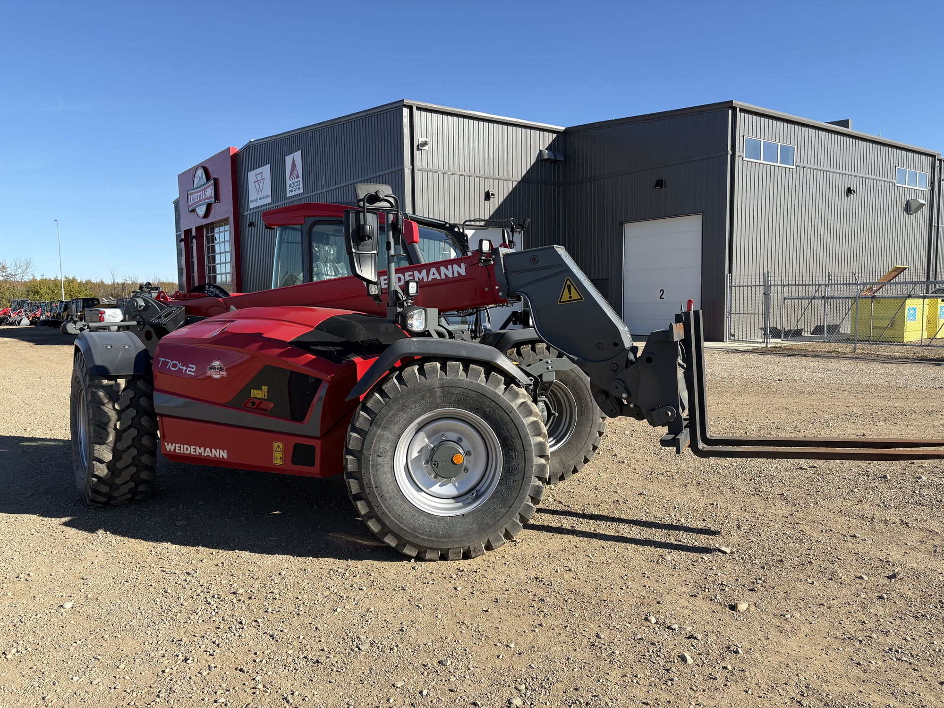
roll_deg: +0.3
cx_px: 472
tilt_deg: -5.6
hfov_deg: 67.3
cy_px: 354
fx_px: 709
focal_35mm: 26
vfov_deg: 53.1
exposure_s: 1/2364
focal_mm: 5.96
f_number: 1.6
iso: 50
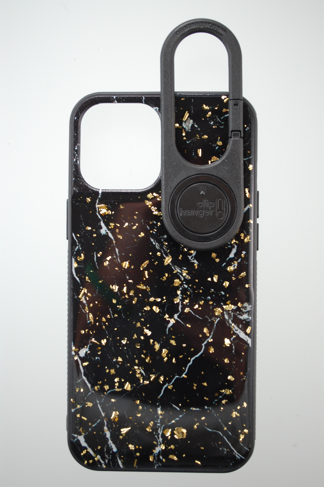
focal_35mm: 57
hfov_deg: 23.7
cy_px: 244
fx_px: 771
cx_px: 162
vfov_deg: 35.1
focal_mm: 38
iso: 500
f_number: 5.3
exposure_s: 1/30
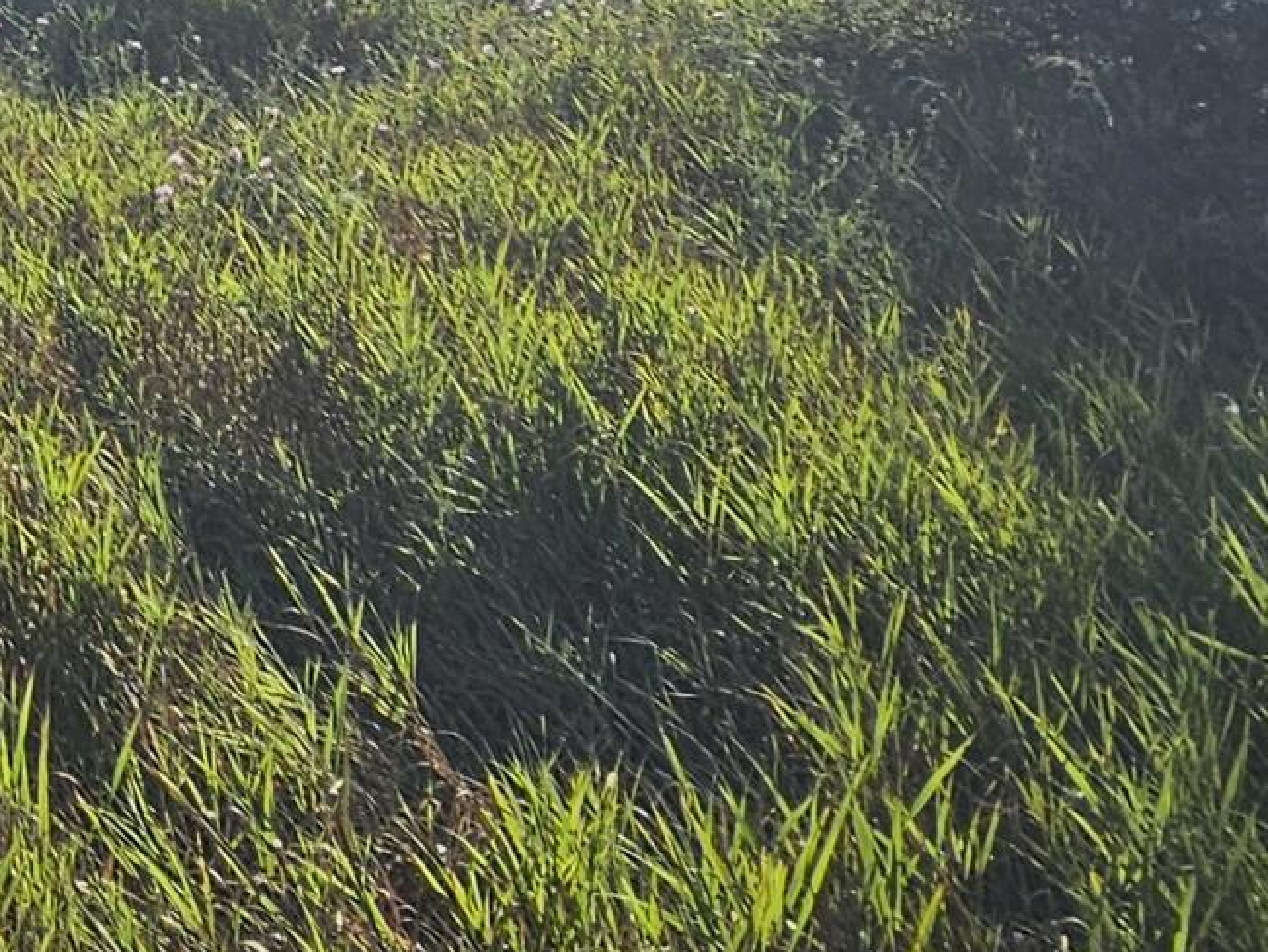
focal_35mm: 60
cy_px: -406
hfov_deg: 26.1
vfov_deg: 21.2
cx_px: -488
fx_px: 2199
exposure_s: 1/2517
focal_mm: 2.2
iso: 50
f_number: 2.2
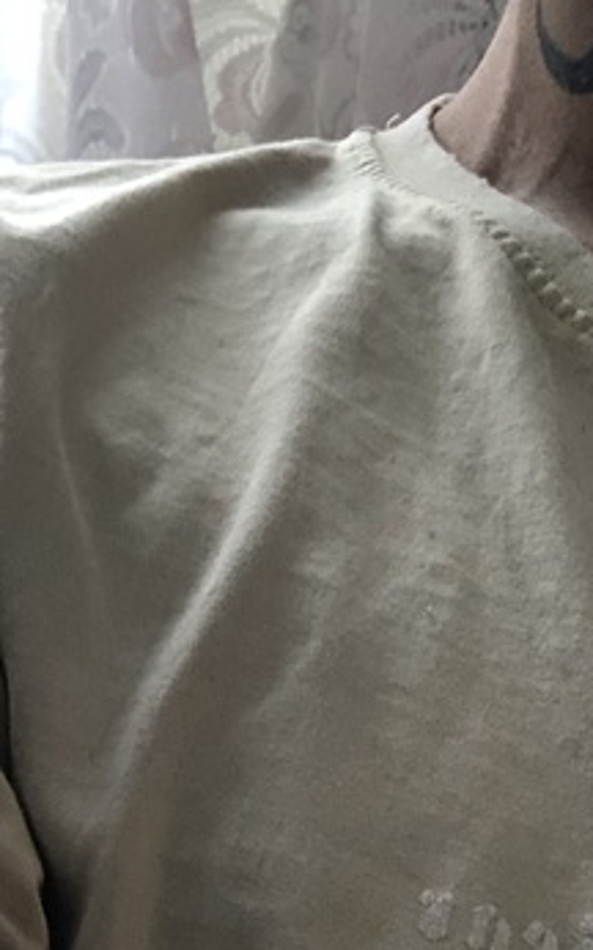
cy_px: 1082
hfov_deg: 14.3
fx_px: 2329
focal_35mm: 90
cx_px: 25
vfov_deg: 21.7
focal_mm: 2.87
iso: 250
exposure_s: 1/60
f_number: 2.2
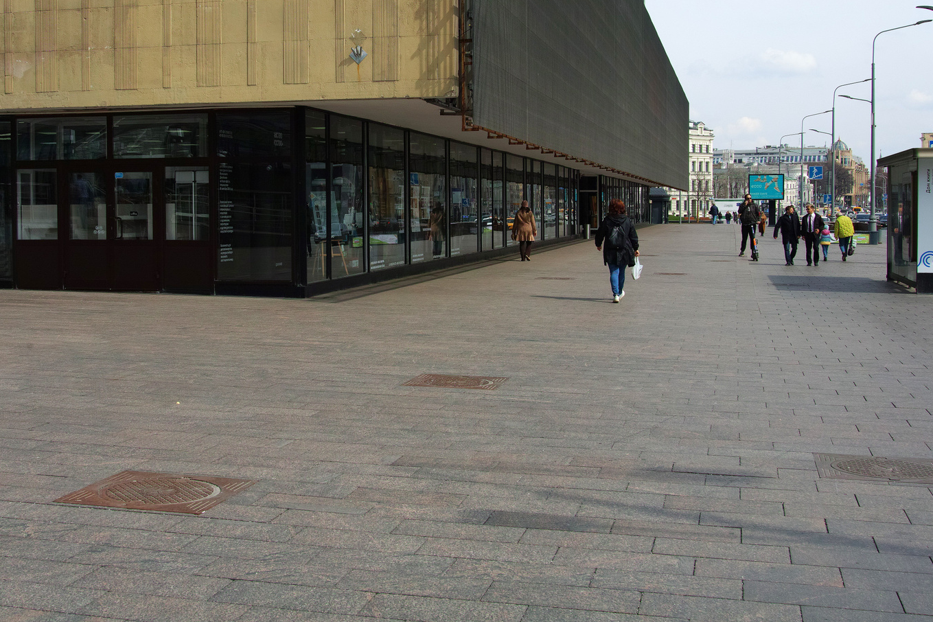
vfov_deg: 27.5
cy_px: 245
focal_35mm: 49
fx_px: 1270
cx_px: 383
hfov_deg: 40.2
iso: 100
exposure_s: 1/400
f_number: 8
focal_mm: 28
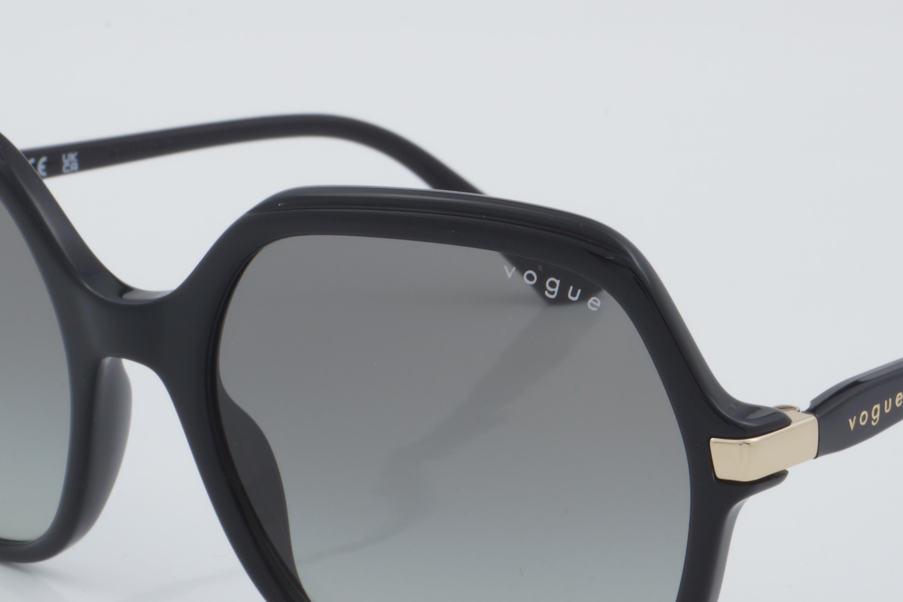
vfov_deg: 10.9
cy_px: 412
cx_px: 475
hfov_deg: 16.3
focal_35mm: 126
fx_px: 3160
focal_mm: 50
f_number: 32
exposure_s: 1/4
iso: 100
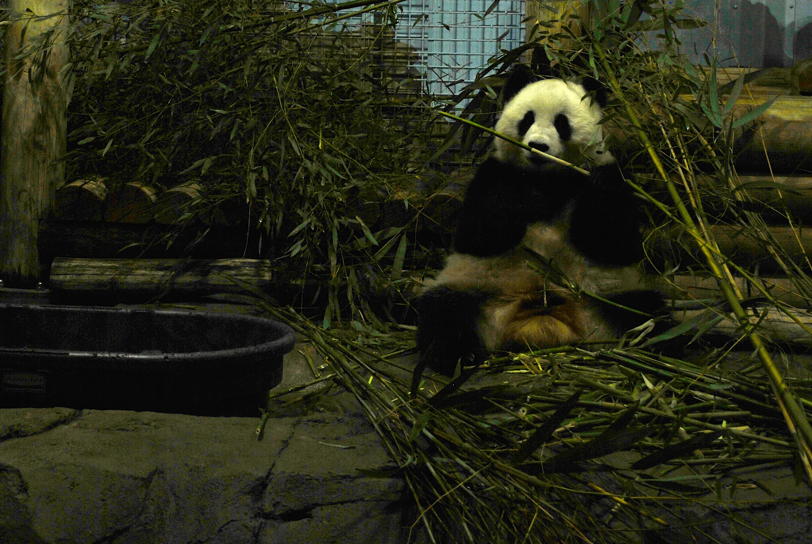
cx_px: 270
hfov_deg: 24.3
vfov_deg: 16.4
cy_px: 155
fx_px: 1874
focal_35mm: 83
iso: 100
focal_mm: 38
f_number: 5
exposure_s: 1/250
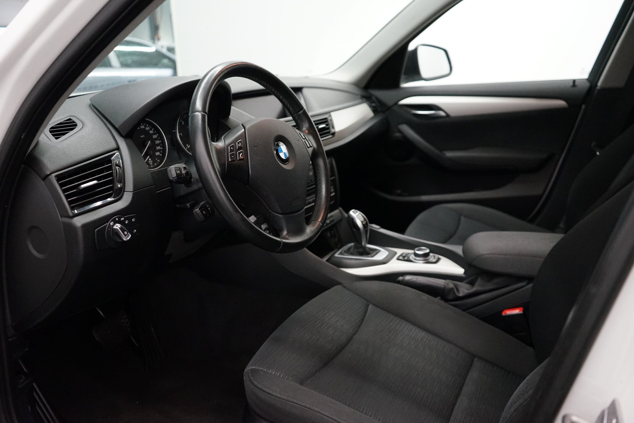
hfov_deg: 65.5
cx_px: 317
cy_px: 212
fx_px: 493
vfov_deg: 46.4
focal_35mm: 28
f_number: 3.5
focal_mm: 28
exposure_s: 1/160
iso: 4000
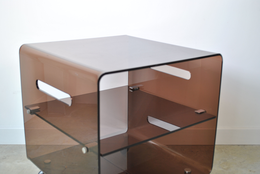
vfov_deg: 28.2
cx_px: 130
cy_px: 87
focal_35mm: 48
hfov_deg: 41.1
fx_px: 347
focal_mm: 32
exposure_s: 1/50
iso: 100
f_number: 4.8
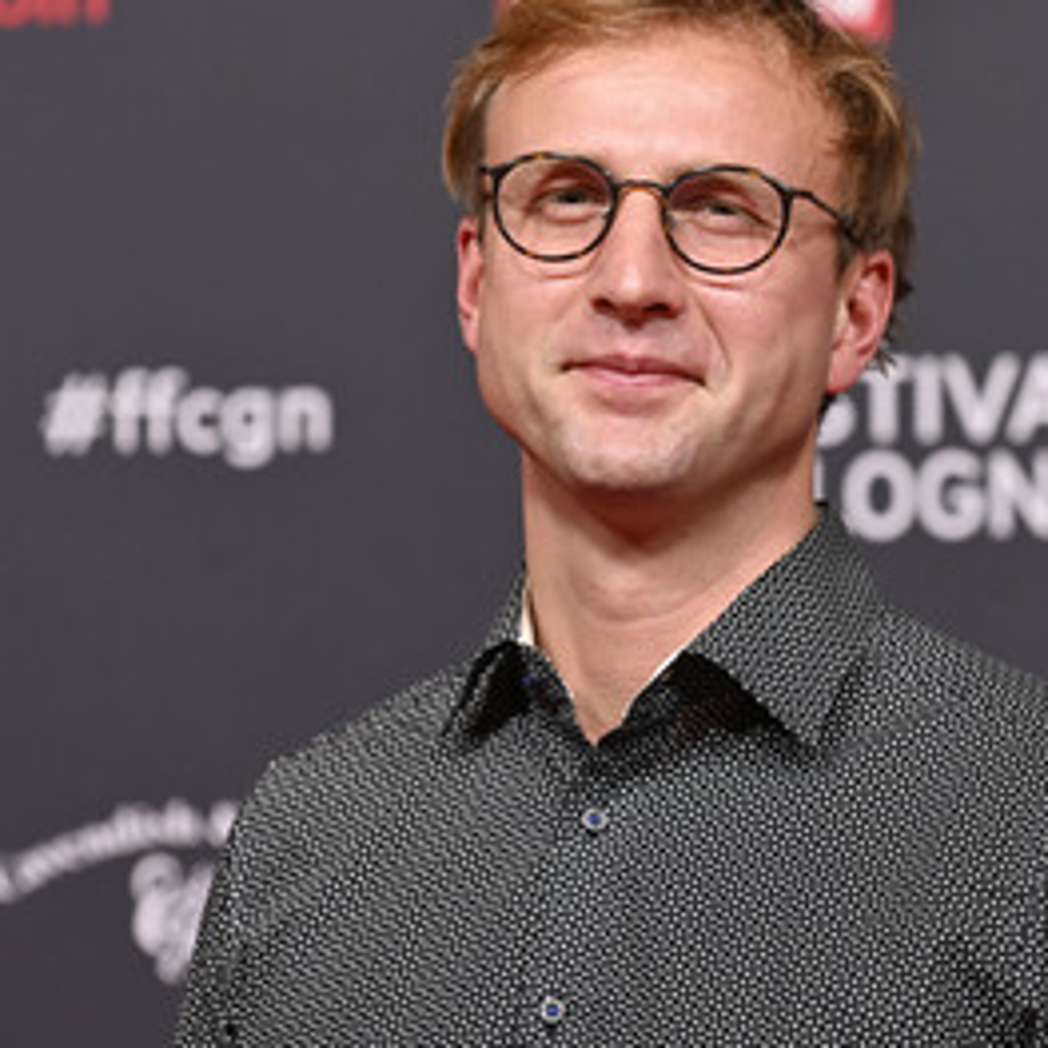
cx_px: 707
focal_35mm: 153
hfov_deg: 11.4
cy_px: 470
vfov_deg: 11.4
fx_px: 5241
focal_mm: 105
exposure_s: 1/200
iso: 1000
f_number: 5
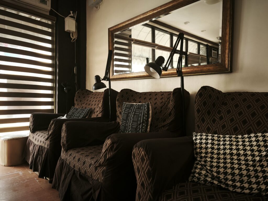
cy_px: 100
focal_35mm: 23
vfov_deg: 58.9
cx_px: 134
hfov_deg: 73.9
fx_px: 178
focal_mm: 5.35
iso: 400
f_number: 1.7
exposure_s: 1/100
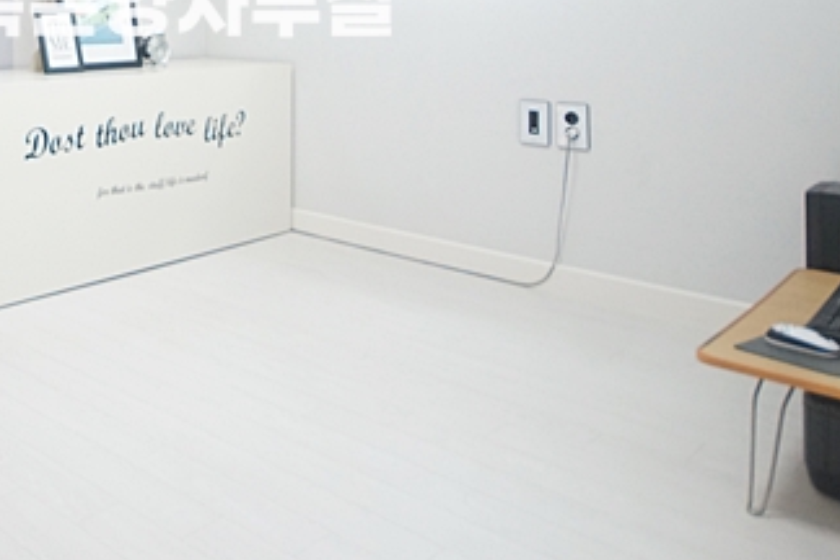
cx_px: 70
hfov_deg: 46.4
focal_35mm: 37
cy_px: -36
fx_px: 863
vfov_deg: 32.2
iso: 800
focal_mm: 10
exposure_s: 1/100
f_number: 4
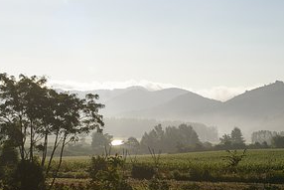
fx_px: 805
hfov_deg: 20.0
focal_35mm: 102
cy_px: 133
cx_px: 116
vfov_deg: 13.4
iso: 200
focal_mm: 38
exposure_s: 1/1000
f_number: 11
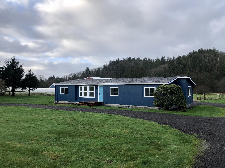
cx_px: 112
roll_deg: +0.3
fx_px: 182
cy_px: 84
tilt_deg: +0.9
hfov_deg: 63.4
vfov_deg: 49.7
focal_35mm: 28
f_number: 1.8
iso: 20
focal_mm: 3.99
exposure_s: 1/527
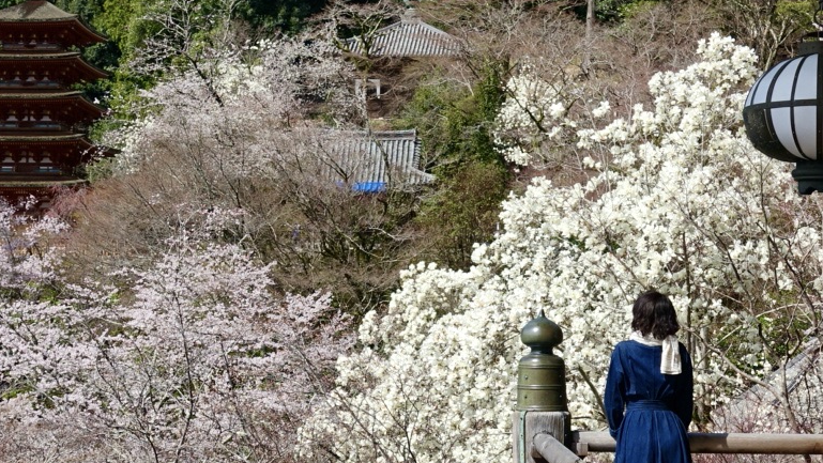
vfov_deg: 16.8
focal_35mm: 72
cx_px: 448
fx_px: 1572
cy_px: 245
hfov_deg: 29.3
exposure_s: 1/100
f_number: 4.5
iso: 125
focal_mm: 12.64
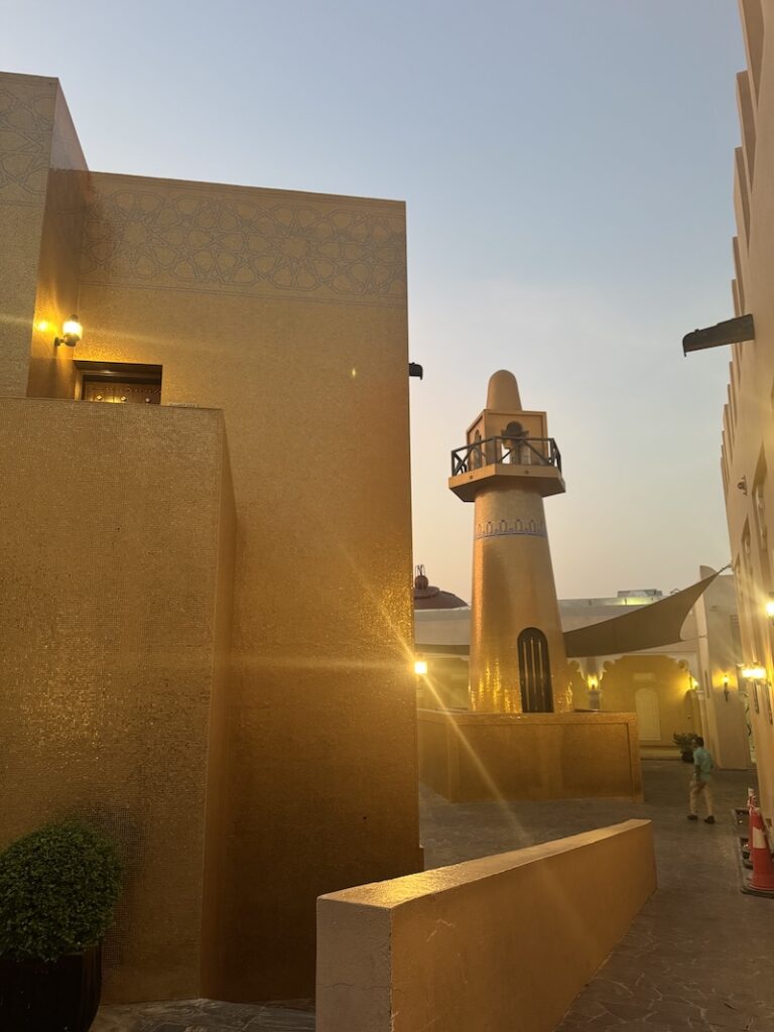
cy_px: 516
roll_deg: +0.7
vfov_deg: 71.6
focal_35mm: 24
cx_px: 387
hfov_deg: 56.8
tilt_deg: +13.3
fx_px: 716
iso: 400
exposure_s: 1/50
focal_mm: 6.76
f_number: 1.78
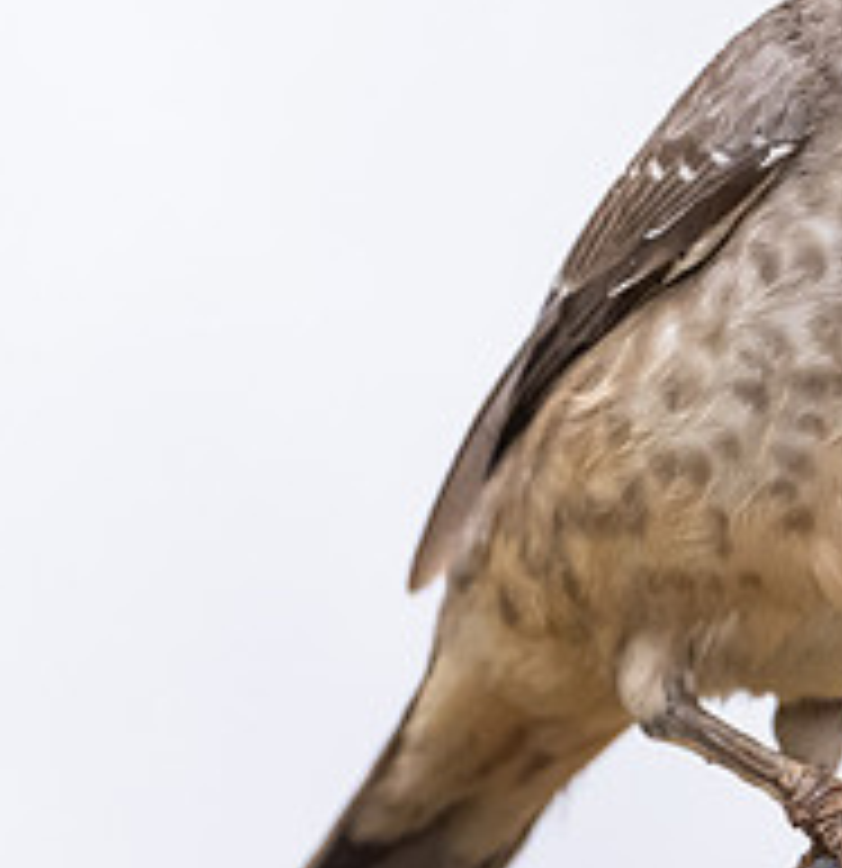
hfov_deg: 0.9
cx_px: 825
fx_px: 53692
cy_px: 737
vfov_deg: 0.9
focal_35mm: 1920
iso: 2500
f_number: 5.6
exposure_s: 1/640
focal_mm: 500
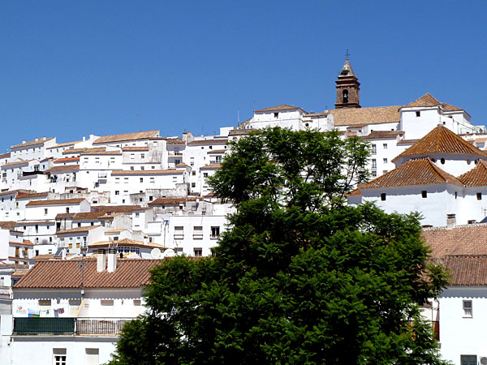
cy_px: 182
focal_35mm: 63
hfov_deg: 30.7
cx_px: 244
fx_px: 886
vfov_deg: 23.3
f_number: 5.6
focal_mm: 10.3
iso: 80
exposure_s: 1/500
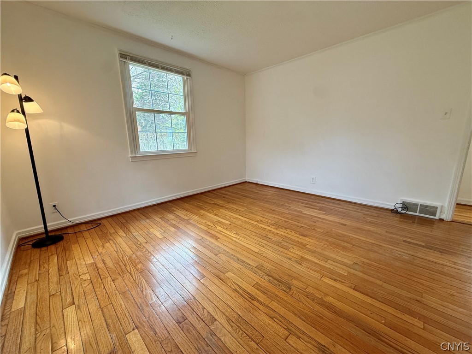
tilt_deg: -10.9
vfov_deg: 85.7
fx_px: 191
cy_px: 177
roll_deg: +1.4
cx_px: 236
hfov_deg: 102.1
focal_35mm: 14
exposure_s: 1/120
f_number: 2.2
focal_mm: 2.22
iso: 125
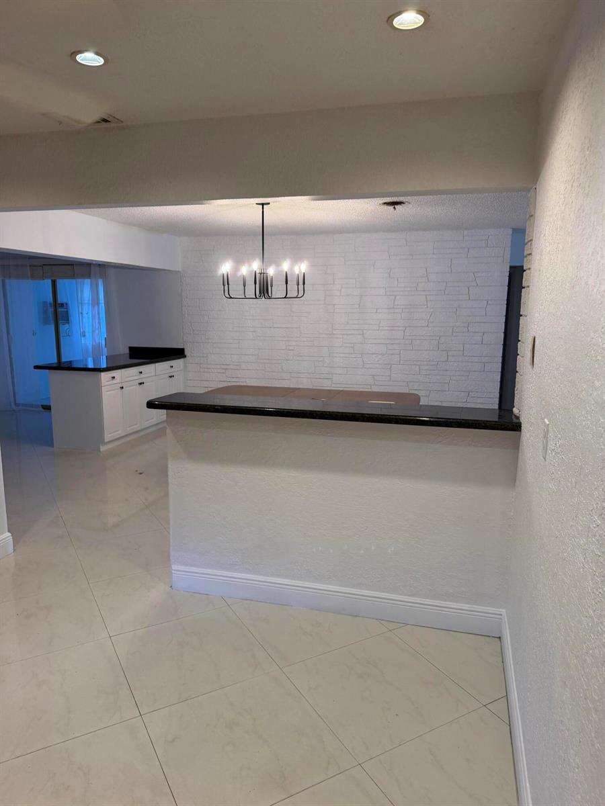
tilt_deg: -11.2
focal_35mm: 24
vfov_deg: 71.6
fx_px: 559
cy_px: 403
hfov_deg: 56.8
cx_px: 302
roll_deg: -1.6
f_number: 1.78
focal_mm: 6.76
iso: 125
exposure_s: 1/60
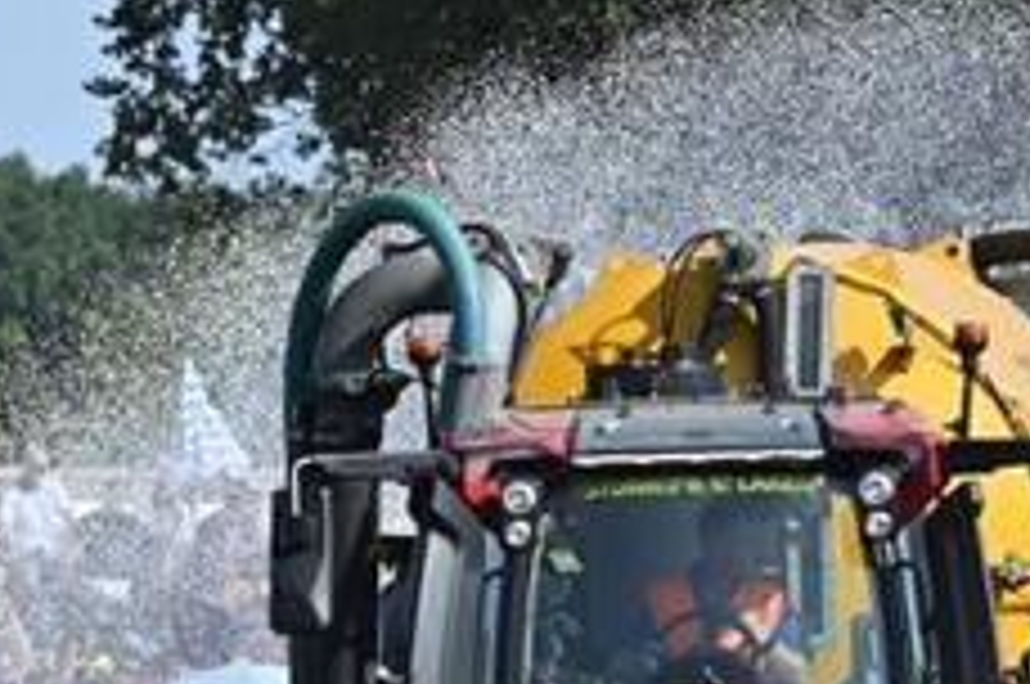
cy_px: 457
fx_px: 23514
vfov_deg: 1.7
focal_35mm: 823
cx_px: 1160
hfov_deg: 2.5
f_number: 5.6
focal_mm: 190
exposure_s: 1/2000
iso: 400
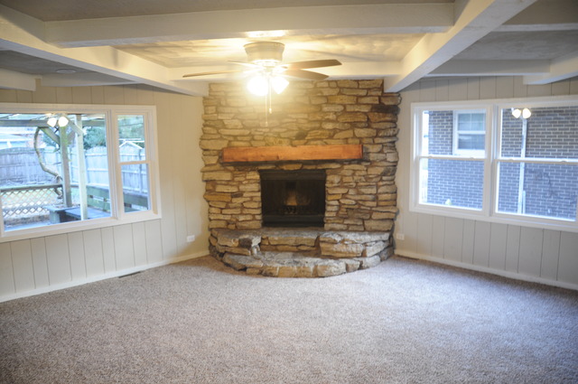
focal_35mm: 27
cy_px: 192
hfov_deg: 67.4
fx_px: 433
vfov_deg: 47.8
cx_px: 289
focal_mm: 18
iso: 500
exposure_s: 1/3
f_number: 3.5
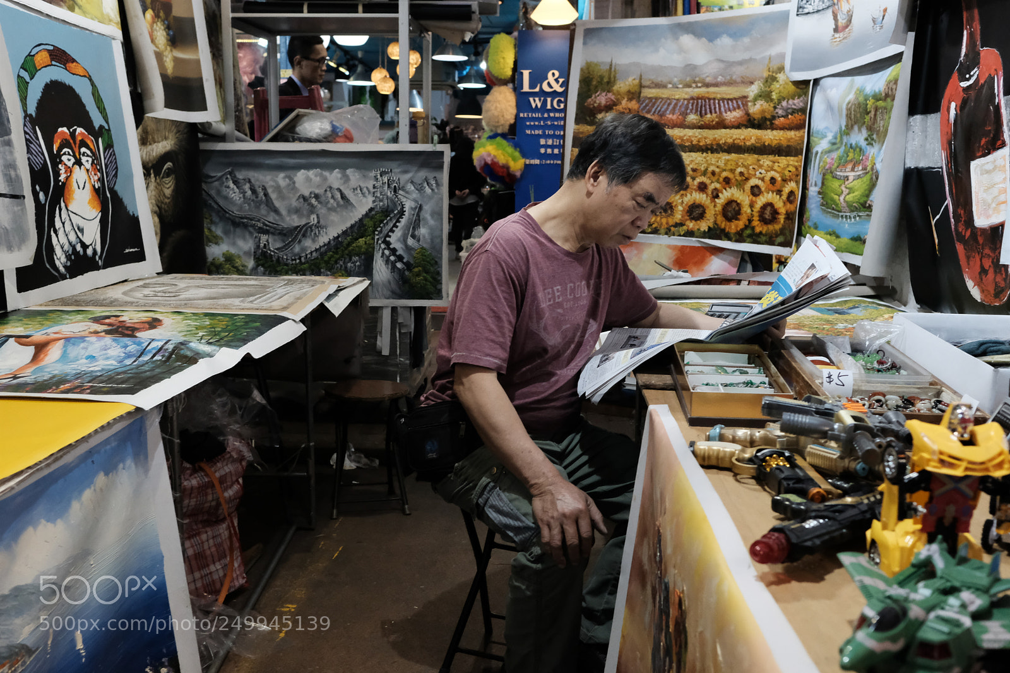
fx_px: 982
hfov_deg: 54.4
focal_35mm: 35
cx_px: 505
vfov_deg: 37.8
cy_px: 336
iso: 4000
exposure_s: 1/500
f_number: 4
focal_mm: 23
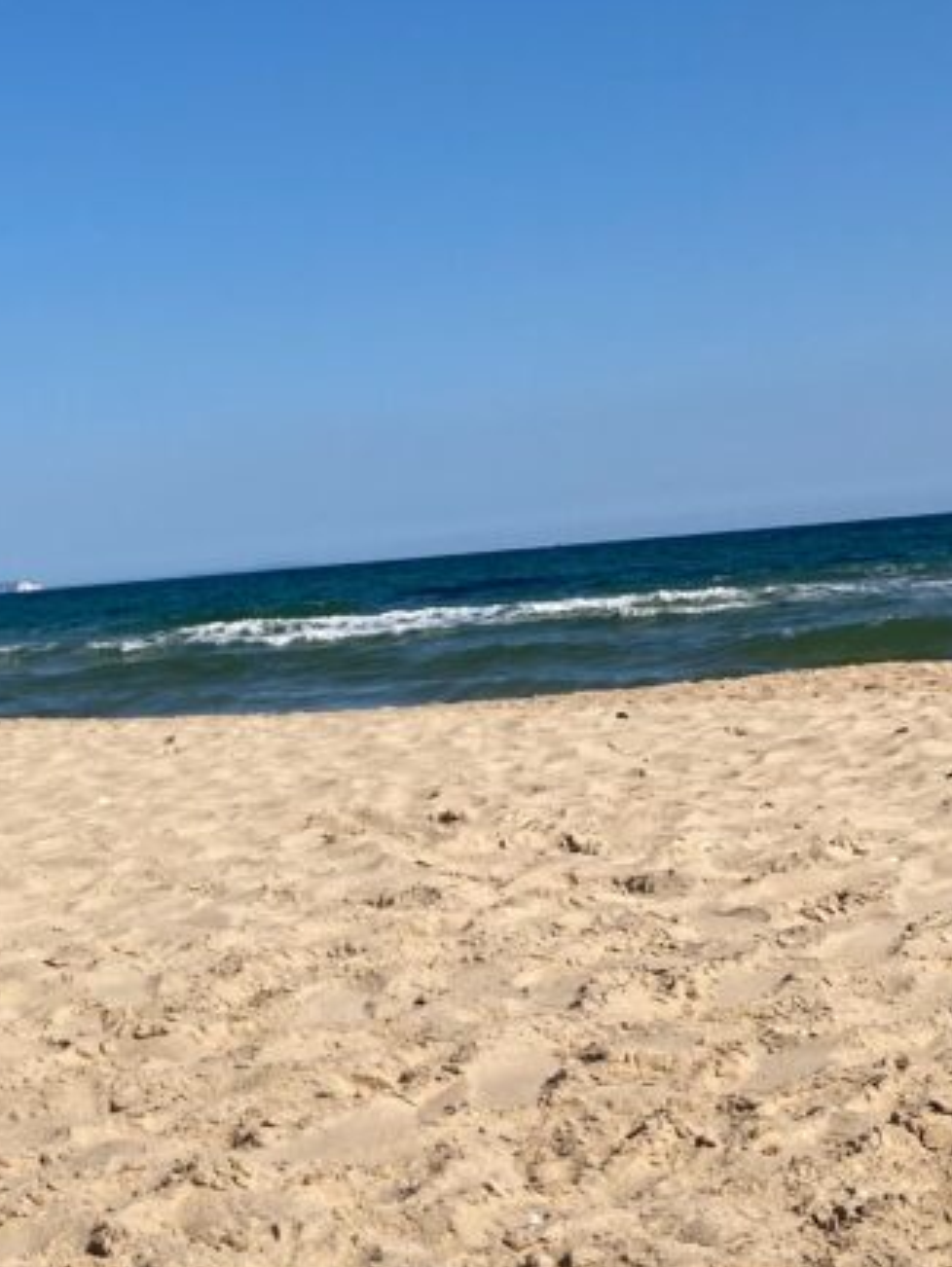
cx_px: 47
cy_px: 552
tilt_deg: +2.4
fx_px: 2418
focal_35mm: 66
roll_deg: +3.8
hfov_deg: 21.6
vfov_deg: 29.3
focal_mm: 3.99
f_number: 1.8
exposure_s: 1/4000
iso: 25
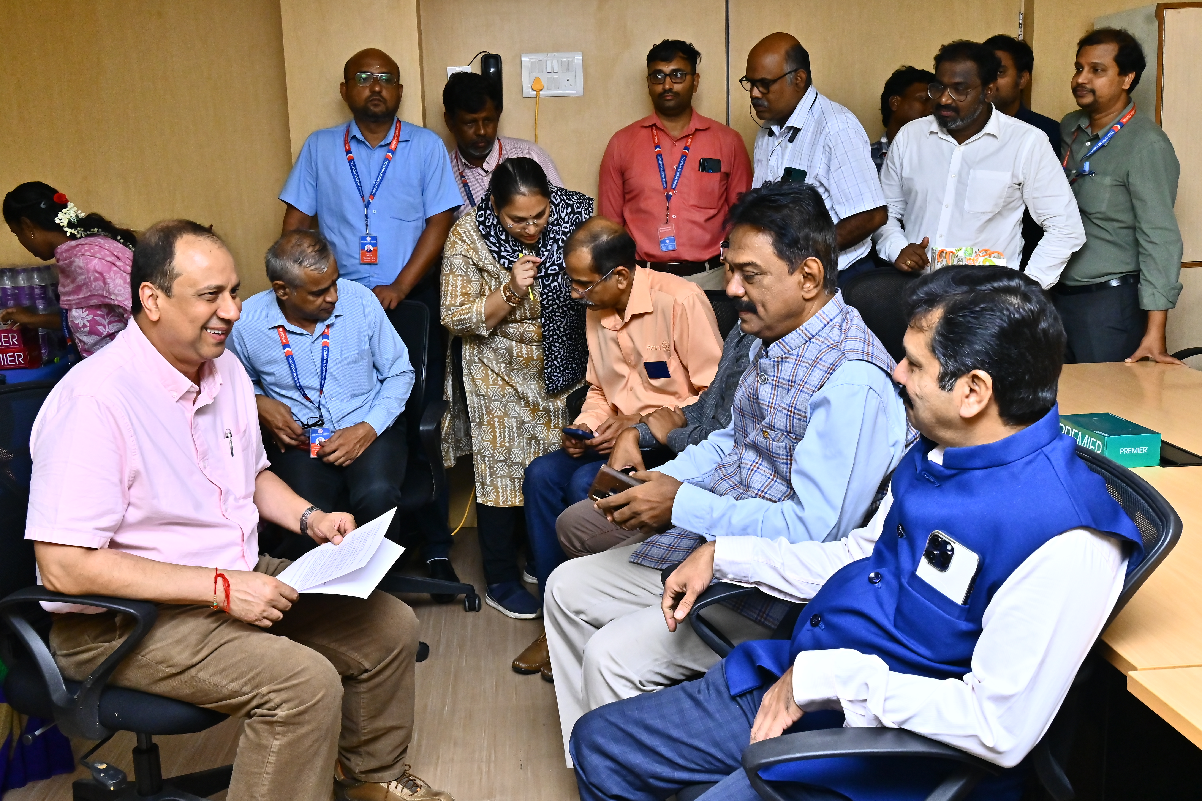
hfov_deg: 52.2
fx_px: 1227
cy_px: 400
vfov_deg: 36.2
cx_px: 601
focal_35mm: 37
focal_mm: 24.5
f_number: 11
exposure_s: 1/200
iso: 1000
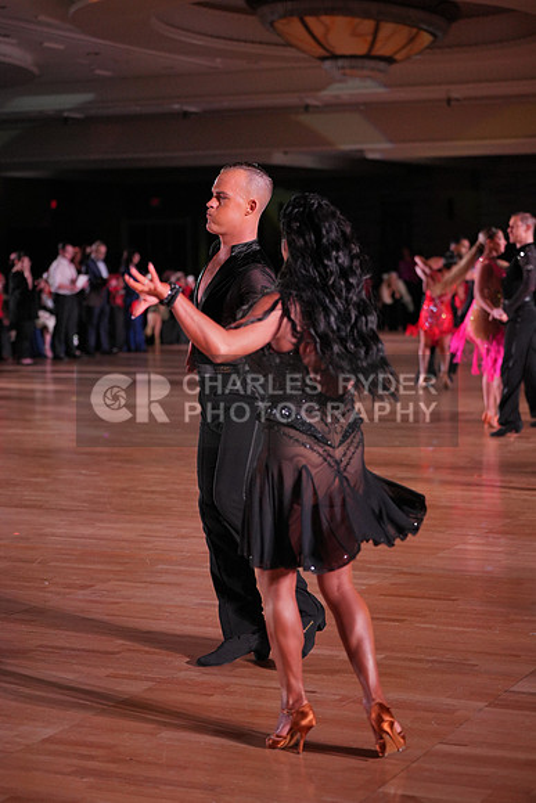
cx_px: 268
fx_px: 1674
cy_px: 402
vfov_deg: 27.0
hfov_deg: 18.2
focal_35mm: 75
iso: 1600
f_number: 2.8
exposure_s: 1/800
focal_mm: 75
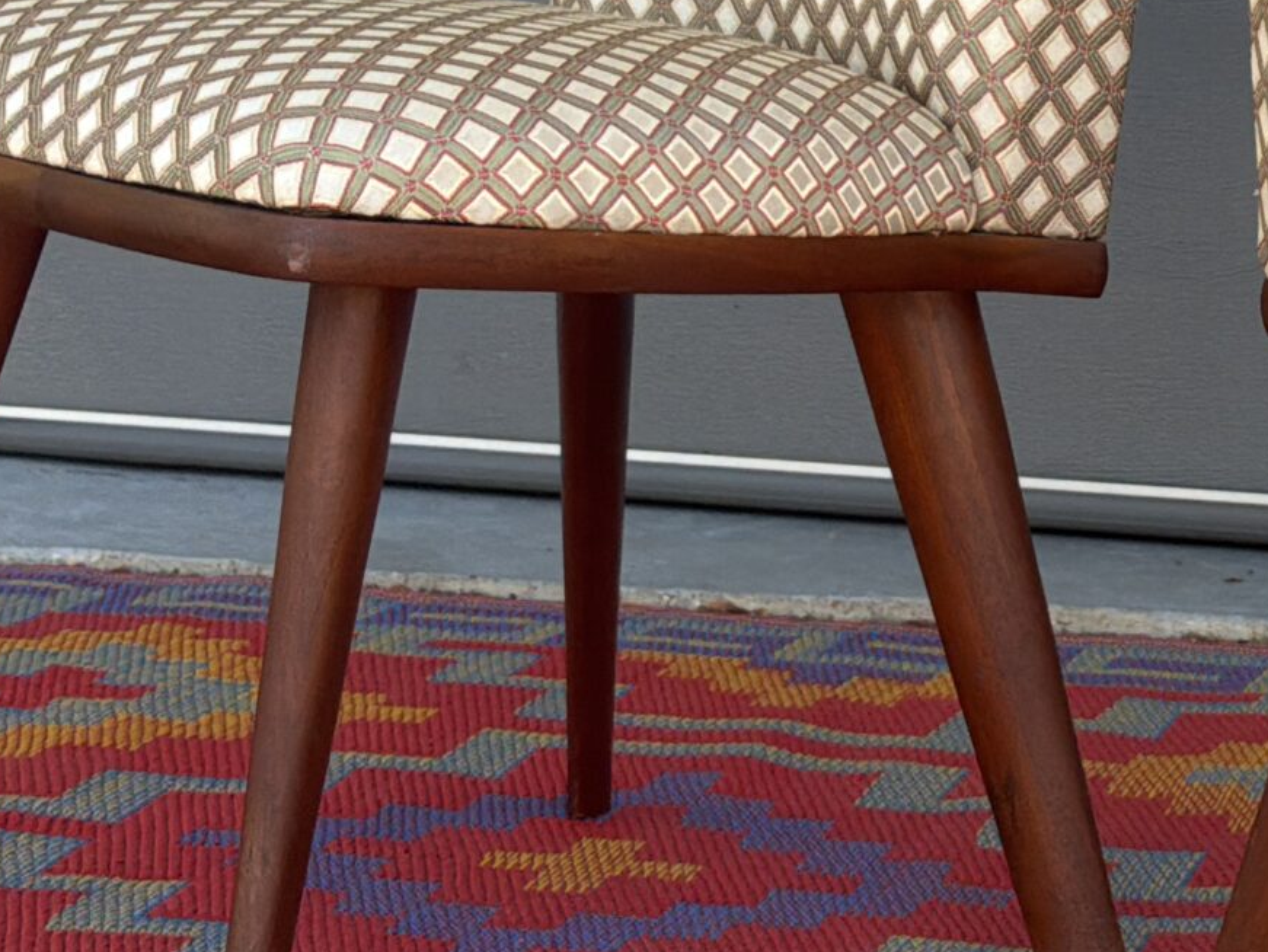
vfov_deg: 10.5
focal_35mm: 141
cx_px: 1287
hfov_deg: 13.8
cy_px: 166
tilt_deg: -3.6
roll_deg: -3.1
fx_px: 5167
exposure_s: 1/330
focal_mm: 6.76
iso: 64
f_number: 1.78
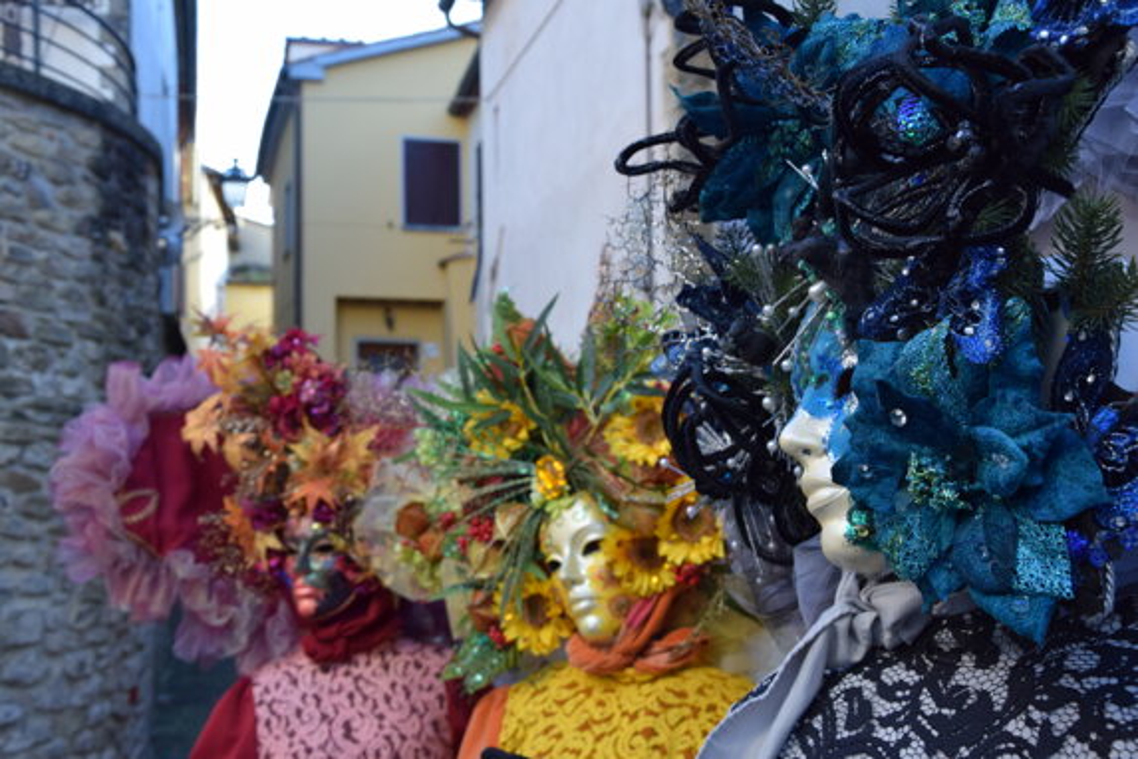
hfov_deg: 46.4
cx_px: 569
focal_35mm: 42
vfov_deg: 31.9
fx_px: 1328
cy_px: 380
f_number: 5.6
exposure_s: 1/125
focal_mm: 28
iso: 400
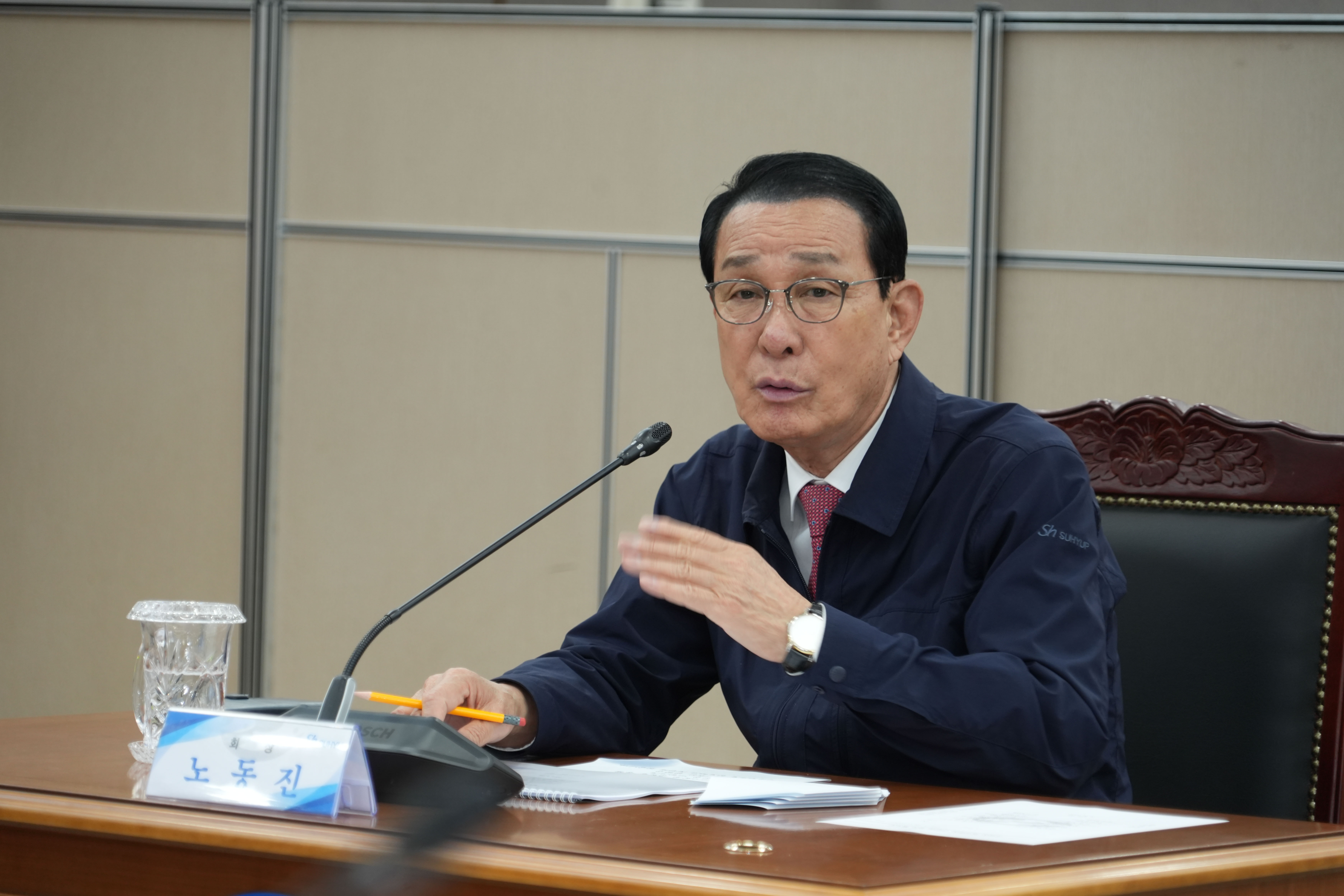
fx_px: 6421
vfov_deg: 8.0
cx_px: 672
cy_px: 448
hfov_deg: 11.9
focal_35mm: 172
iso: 1250
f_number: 6.3
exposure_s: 1/125
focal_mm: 172
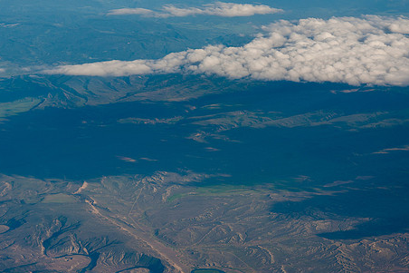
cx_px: 176
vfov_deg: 12.6
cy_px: 139
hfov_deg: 18.8
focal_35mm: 109
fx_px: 1238
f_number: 5.6
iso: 400
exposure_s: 1/2500
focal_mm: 85
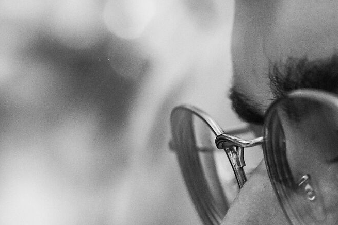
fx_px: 2066
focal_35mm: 220
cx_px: 428
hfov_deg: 9.2
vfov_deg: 6.2
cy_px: 152
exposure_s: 1/100
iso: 3200
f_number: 4
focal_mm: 60
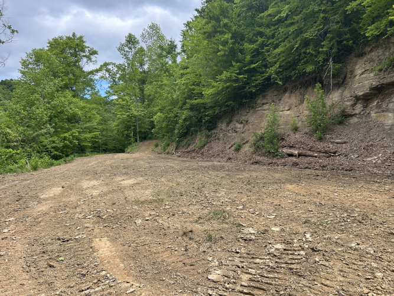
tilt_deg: -0.8
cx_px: 197
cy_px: 148
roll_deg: +0.5
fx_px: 296
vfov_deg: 53.0
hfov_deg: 67.3
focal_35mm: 26
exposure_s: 1/1019
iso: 50
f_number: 1.5
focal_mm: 5.7
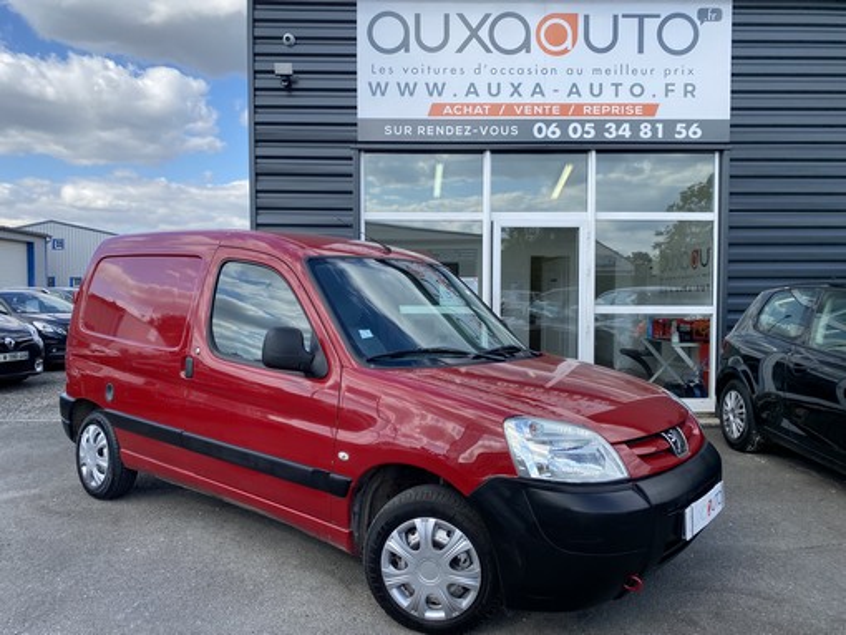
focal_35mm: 26
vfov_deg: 53.1
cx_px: 423
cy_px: 318
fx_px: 636
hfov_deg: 67.3
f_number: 1.8
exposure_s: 1/1272
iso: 32
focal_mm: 4.25
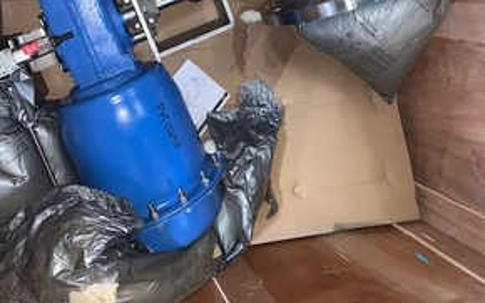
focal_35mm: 38
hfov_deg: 51.6
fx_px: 502
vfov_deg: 31.8
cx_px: 237
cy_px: 25
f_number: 1.8
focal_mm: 4.25
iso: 125
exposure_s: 1/14
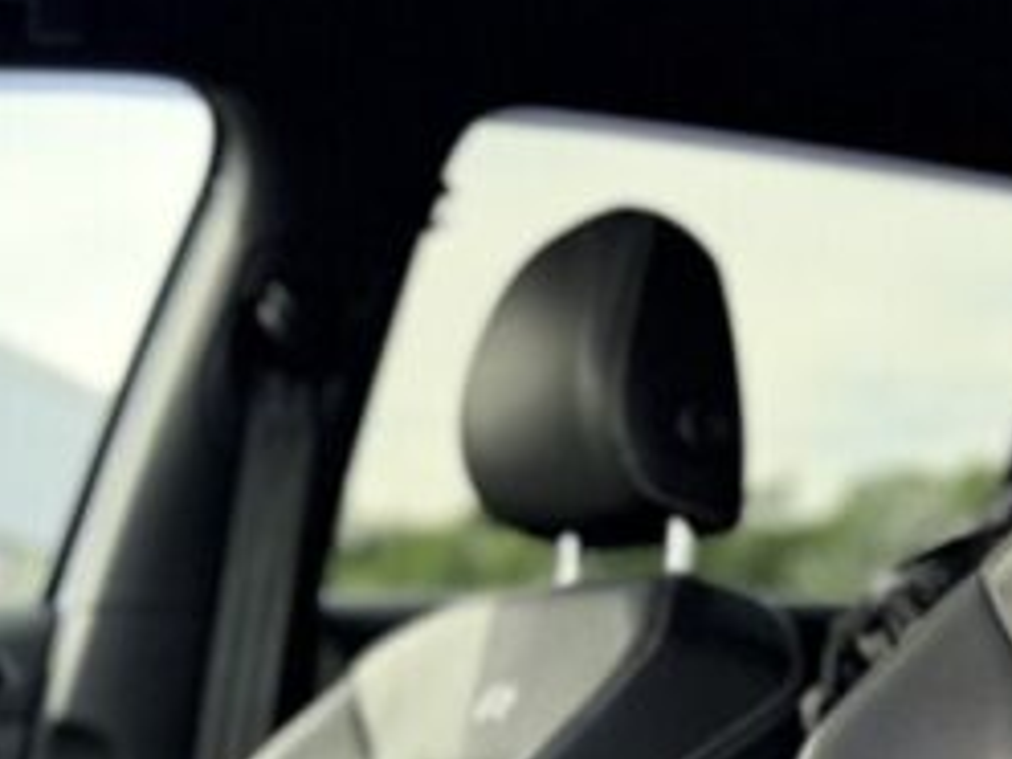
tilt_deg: -4.4
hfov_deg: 19.8
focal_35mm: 99
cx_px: 420
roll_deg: -3.8
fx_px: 2894
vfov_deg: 14.4
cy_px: 939
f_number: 1.78
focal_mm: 6.76
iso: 100
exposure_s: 1/345
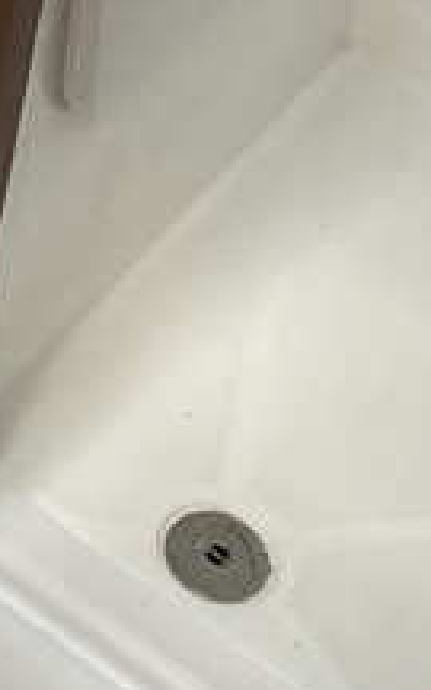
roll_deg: -2.9
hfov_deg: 8.1
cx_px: -492
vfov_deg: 12.9
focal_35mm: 153
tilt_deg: -36.9
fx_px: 2875
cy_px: -364
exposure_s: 1/30
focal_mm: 4.25
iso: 640
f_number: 1.8
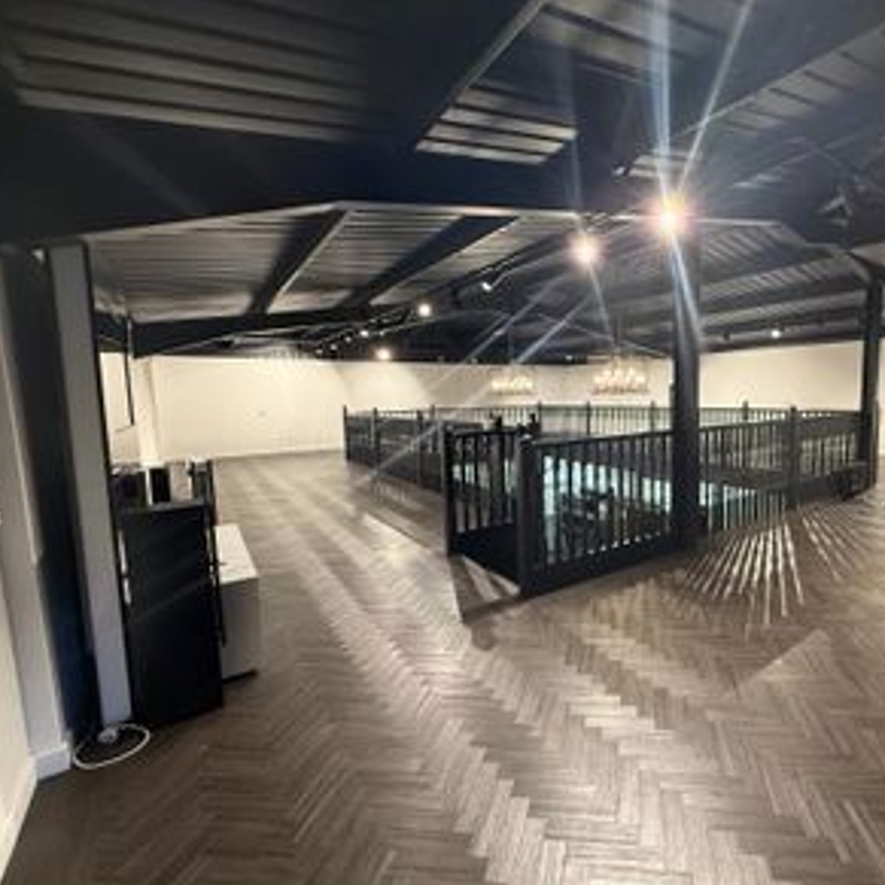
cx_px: 587
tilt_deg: -7.0
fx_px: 492
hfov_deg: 81.3
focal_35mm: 17
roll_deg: +2.0
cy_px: 447
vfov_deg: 84.0
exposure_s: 1/100
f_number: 2.2
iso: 400
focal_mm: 2.22
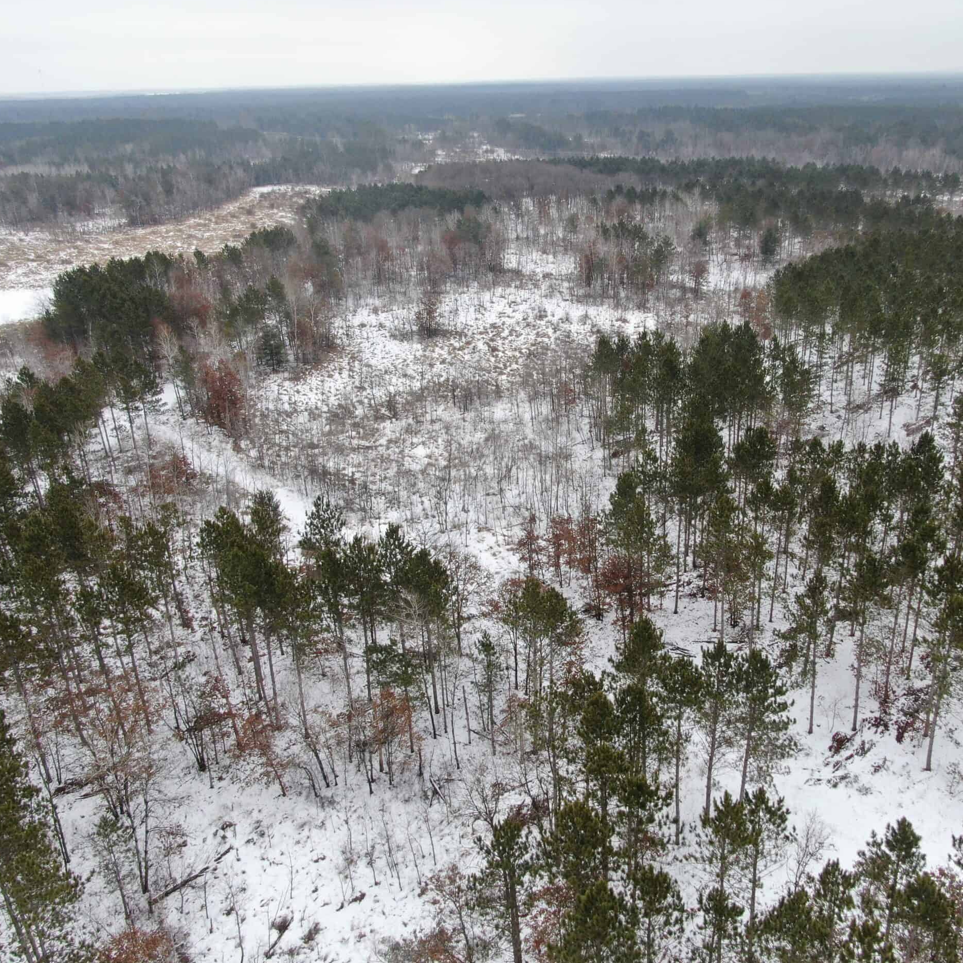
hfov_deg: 55.3
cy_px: 486
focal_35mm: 29
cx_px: 568
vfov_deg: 55.6
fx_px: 913
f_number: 2.8
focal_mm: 4.39
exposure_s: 1/320
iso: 100
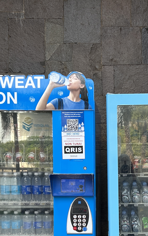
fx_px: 387
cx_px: 123
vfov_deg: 33.0
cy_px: 191
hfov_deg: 21.3
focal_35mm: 60
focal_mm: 5.7
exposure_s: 1/339
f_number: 1.5
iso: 50
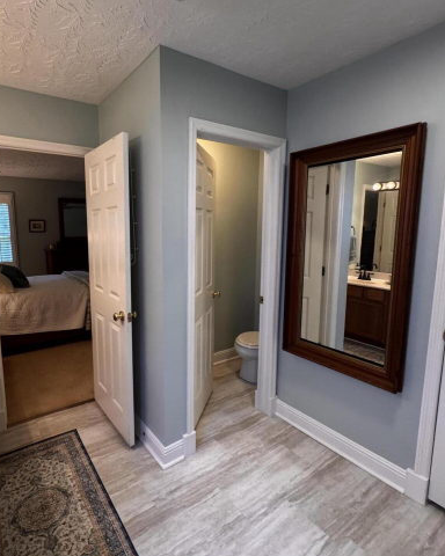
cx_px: 174
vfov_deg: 83.3
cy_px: 270
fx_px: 313
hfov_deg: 70.0
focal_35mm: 19
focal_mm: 2.22
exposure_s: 1/120
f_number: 2.2
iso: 320
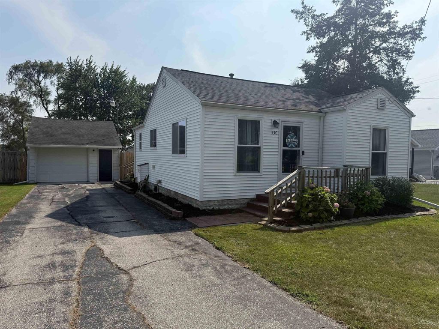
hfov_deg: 71.6
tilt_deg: -1.6
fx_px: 304
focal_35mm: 24
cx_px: 220
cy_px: 164
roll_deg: -1.0
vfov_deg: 56.8
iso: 100
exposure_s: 1/8130
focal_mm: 6.76
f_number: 1.78
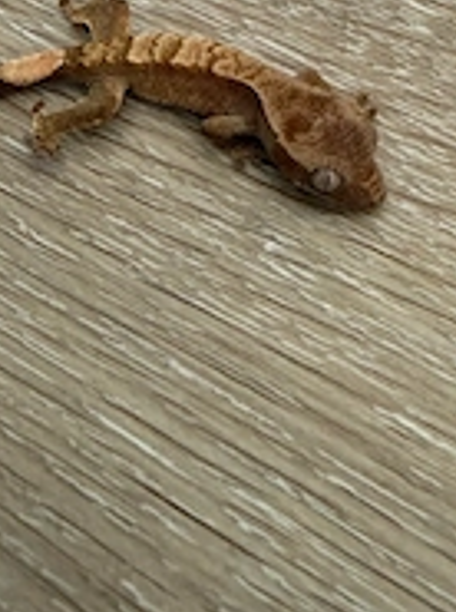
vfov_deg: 35.8
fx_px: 917
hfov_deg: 27.9
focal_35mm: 52
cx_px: 261
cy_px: 129
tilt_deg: -54.0
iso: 320
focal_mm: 2.22
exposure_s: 1/99
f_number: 2.2
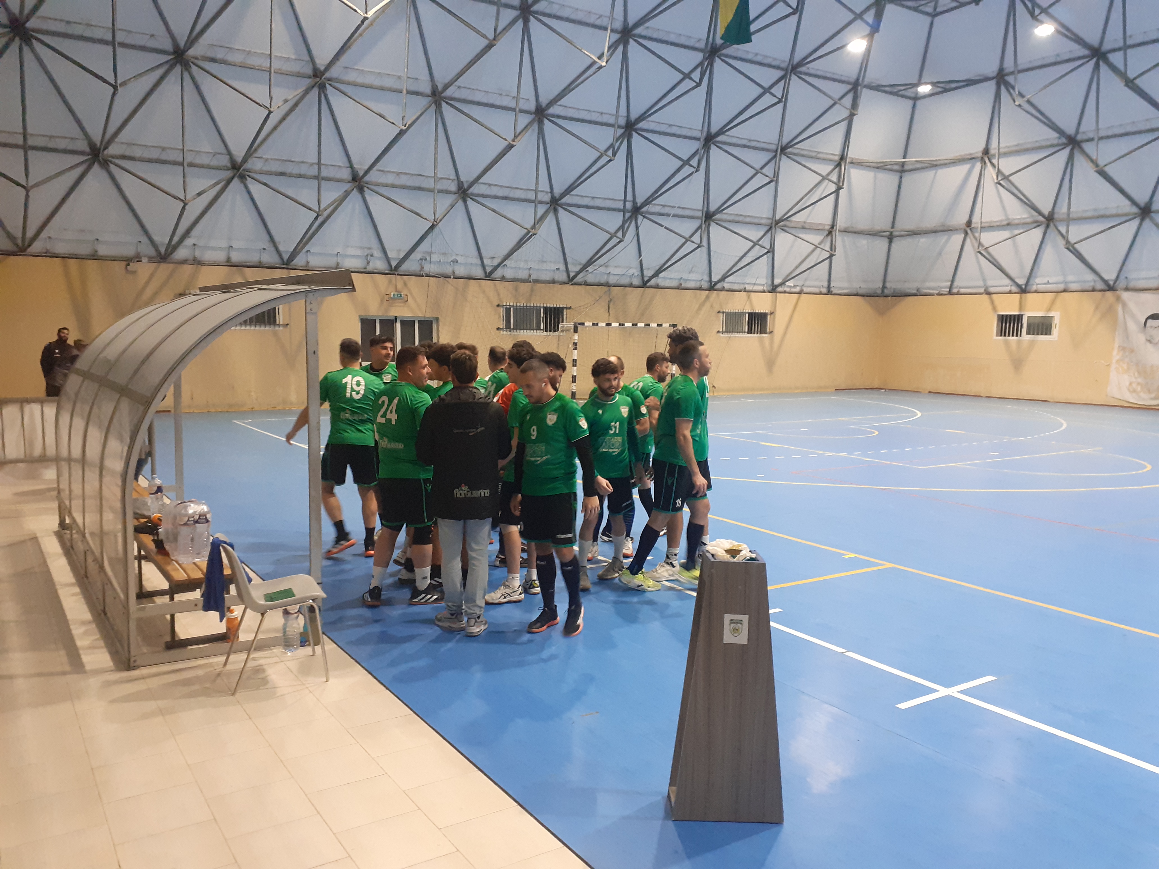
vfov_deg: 51.4
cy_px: 434
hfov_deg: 65.3
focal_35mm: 27
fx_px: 904
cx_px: 580
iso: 250
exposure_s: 1/50
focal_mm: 3.6
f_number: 1.9
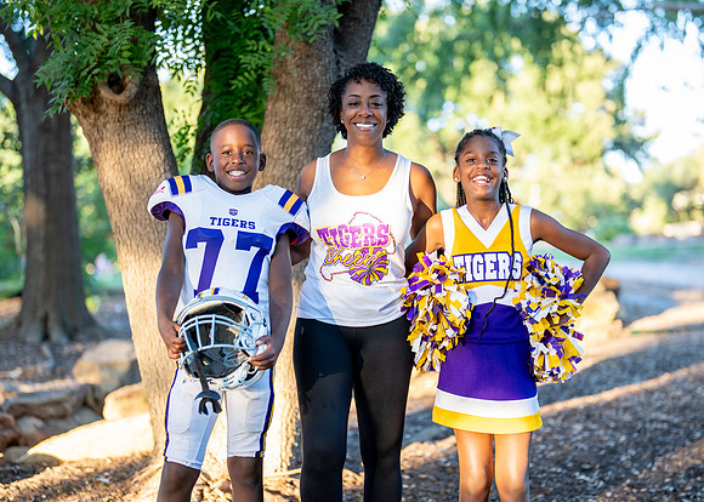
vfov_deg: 23.3
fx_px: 1218
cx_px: 378
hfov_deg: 32.2
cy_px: 277
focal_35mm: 61
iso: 250
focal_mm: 50
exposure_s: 1/400
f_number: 1.2
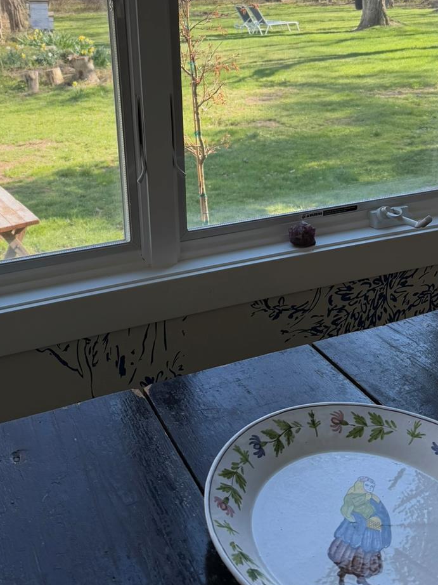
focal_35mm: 40
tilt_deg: -19.0
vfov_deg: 46.2
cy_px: 202
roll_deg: +2.3
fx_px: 675
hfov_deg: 35.9
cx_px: 198
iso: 100
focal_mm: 6.76
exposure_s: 1/551
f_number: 1.78
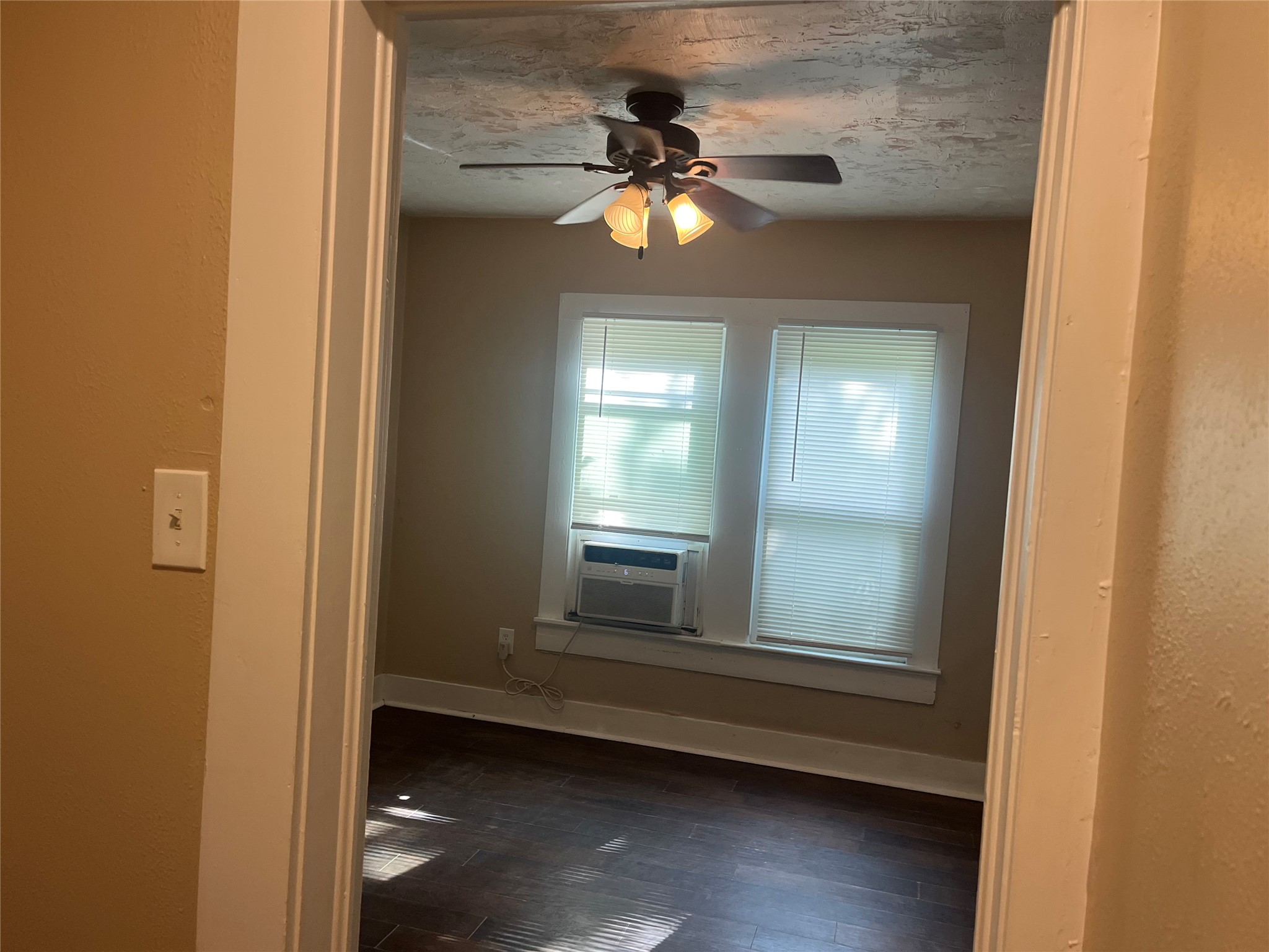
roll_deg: -3.5
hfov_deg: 67.3
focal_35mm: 26
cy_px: 476
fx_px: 953
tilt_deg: -1.7
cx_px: 634
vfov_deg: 53.1
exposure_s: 1/120
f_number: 1.6
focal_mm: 5.1
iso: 125
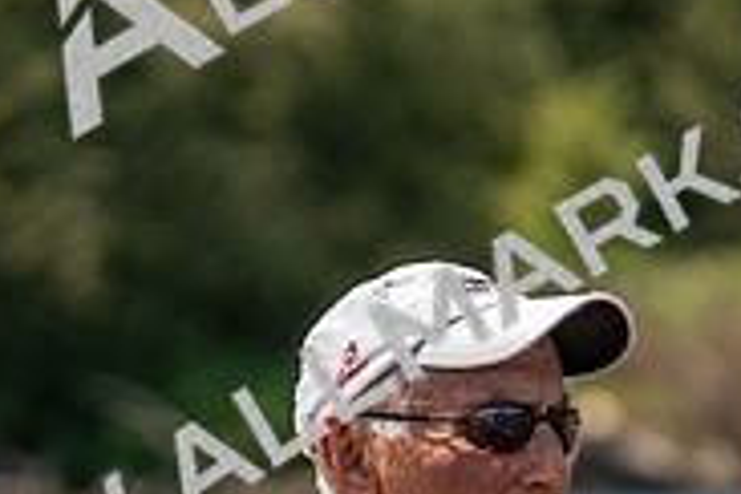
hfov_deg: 2.6
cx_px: 279
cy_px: 731
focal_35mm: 788
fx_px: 16218
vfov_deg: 1.7
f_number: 5.6
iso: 250
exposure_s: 1/2000
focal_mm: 248
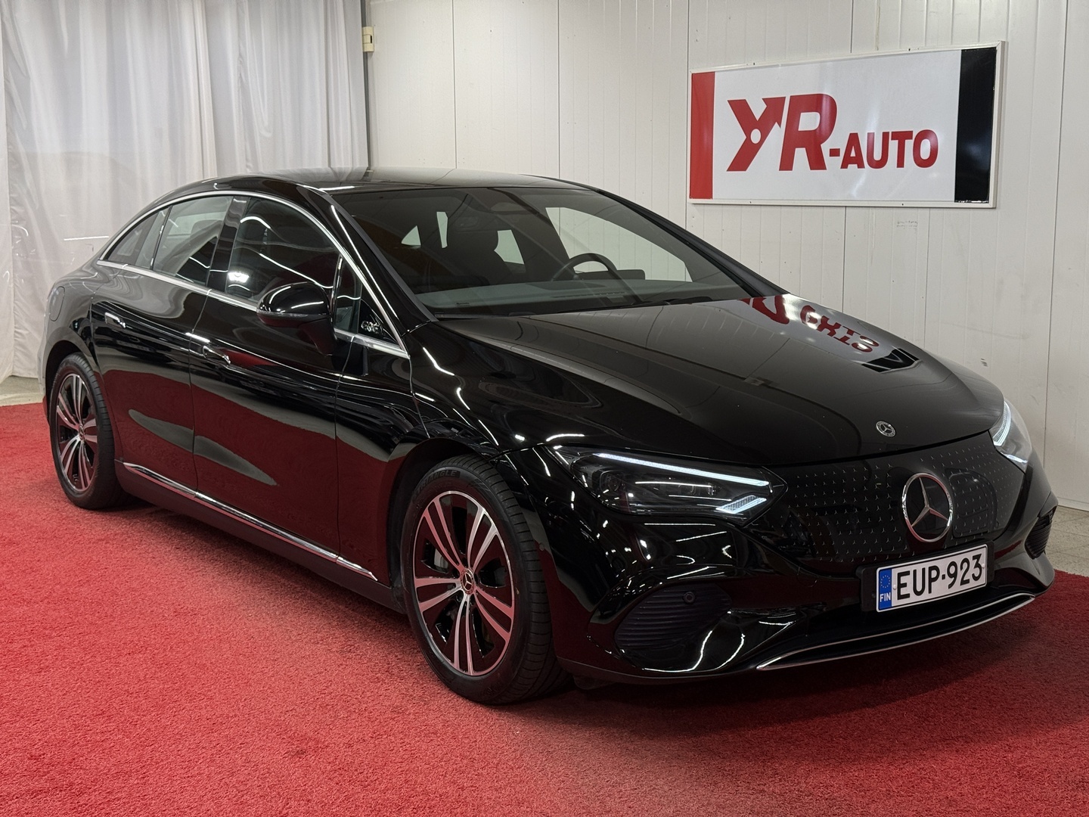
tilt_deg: -8.3
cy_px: 408
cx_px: 544
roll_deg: +0.8
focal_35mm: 48
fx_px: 1510
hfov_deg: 39.7
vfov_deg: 30.3
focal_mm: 6.76
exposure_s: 1/102
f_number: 1.78
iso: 80
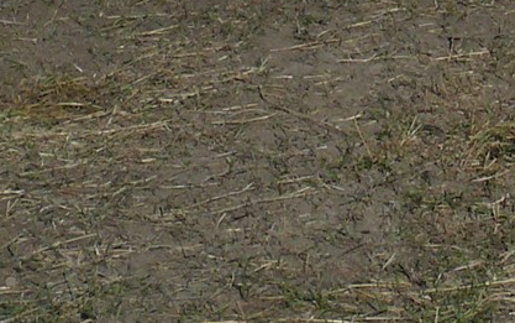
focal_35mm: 182
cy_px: -391
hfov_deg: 11.3
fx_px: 2555
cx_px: 616
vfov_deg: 6.9
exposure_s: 1/400
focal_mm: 7.4
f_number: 8
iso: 100
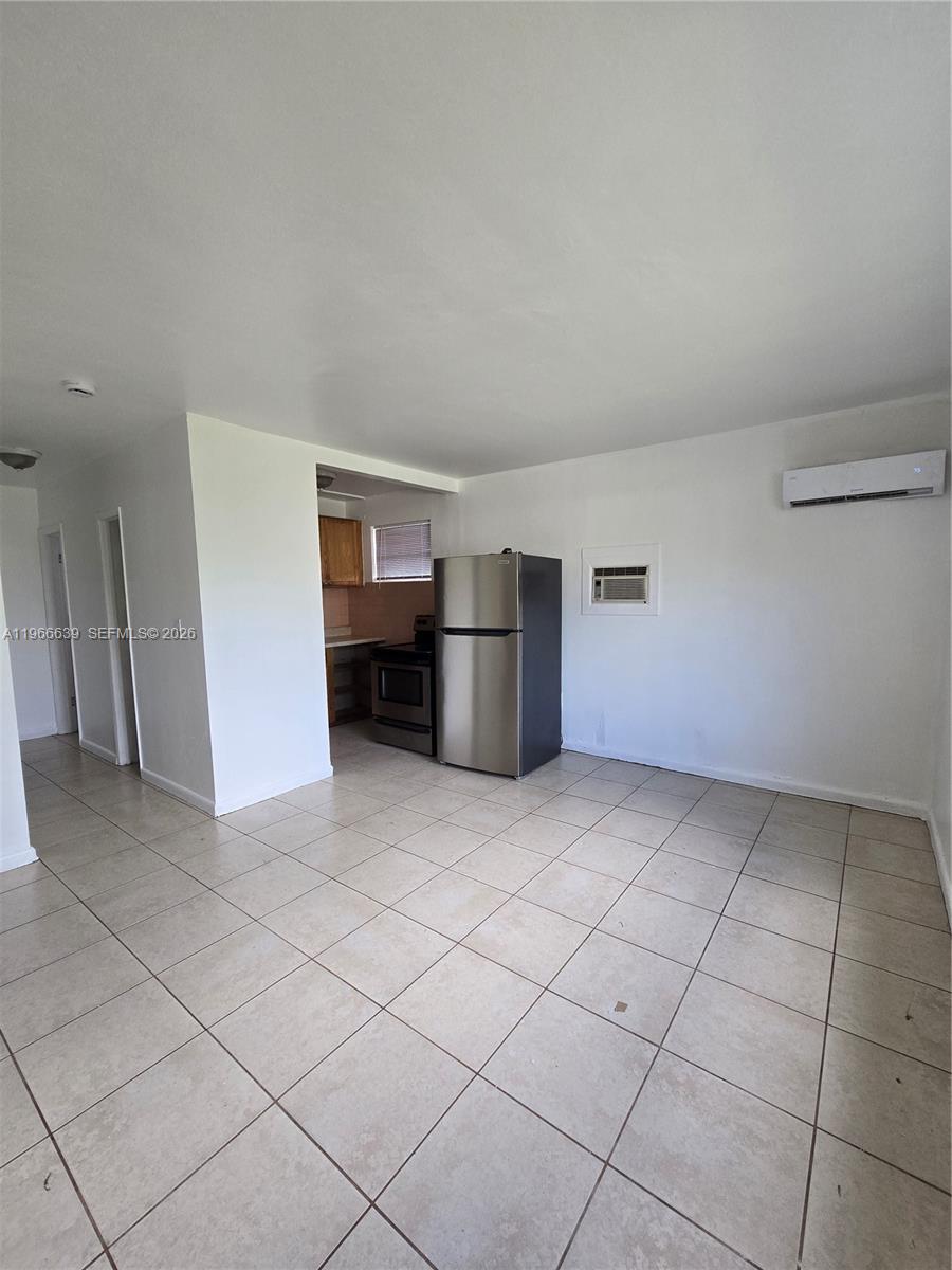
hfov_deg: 89.9
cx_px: 476
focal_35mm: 13
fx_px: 477
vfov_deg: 106.2
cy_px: 635
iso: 80
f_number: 2.2
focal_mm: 2.2
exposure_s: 1/120
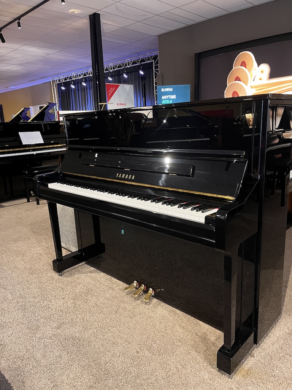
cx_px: 146
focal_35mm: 26
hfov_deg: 53.1
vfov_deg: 67.3
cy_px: 195
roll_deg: +3.6
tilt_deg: -14.0
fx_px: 292
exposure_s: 1/41
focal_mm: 5.1
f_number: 1.6
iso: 500
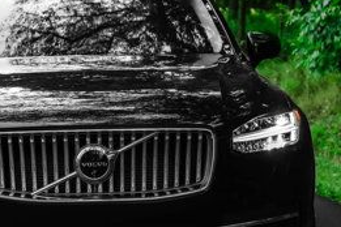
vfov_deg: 13.9
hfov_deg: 20.7
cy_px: 161
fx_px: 928
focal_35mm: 98
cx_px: 91
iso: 500
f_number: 4.5
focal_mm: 40
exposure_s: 1/320
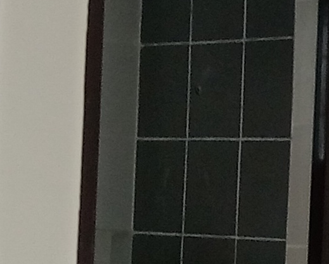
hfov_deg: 8.1
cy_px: 210
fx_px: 2095
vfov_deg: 7.2
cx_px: 844
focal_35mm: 215
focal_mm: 3.98
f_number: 1.8
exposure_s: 1/33.3
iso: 340
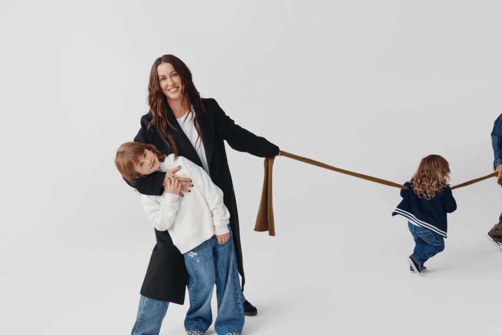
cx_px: 251
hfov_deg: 48.5
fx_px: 558
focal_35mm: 40
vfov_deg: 33.4
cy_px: 168
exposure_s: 1/125
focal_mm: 40
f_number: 11
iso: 250
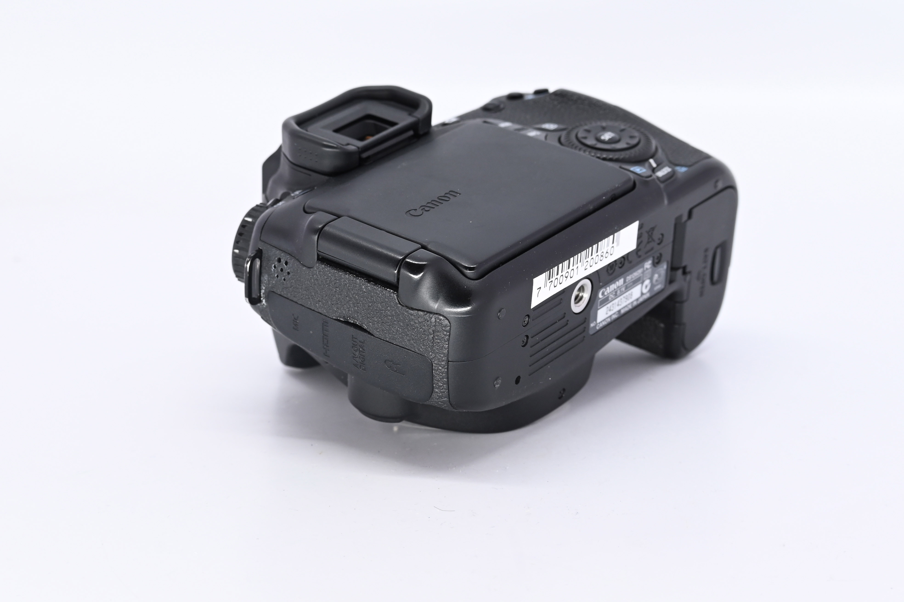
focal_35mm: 84
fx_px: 2109
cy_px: 301
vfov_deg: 16.3
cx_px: 452
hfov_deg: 24.2
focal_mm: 56
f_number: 9
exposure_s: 1/125
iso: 500
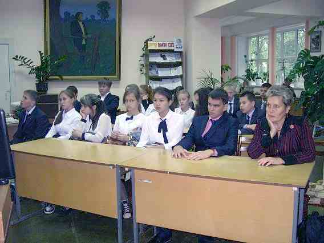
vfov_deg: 37.7
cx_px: 162
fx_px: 356
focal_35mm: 38
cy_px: 122
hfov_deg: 49.0
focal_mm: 8
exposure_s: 1/60
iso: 245
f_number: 2.8
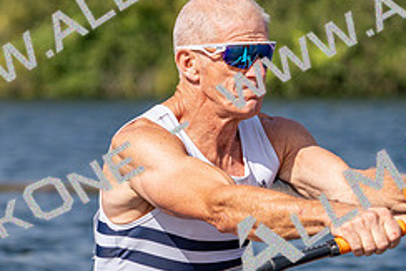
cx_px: 95
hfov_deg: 4.3
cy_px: 137
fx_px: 5371
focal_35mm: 476
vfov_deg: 2.9
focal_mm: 200
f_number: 5.6
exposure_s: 1/1600
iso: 160
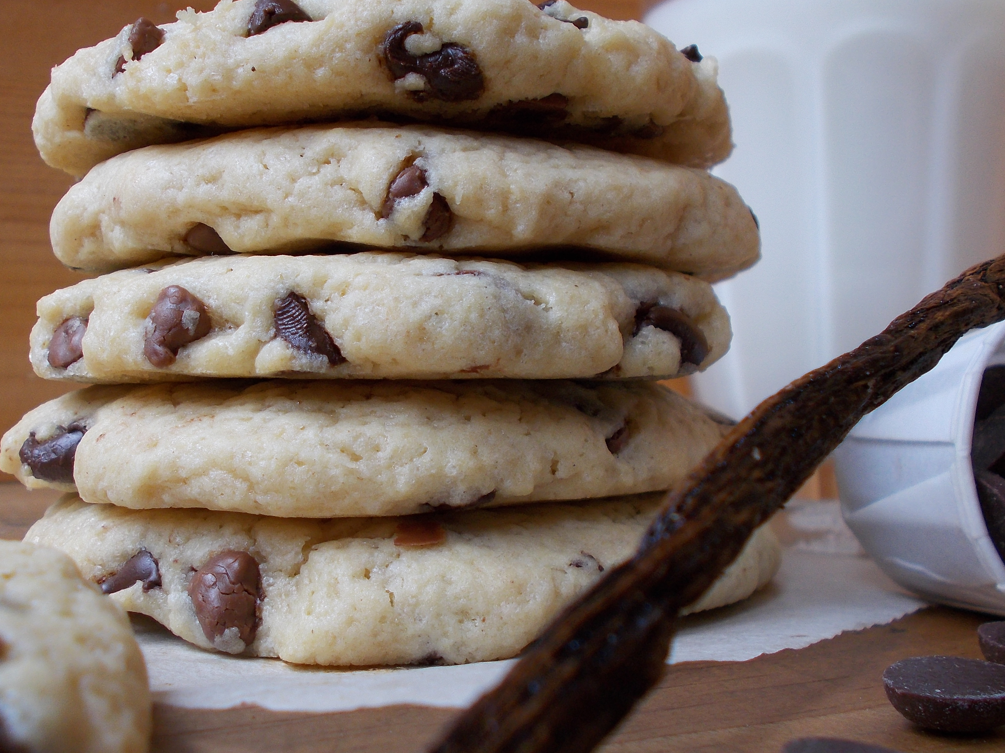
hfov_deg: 42.8
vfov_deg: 32.8
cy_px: 340
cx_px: 429
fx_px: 1277
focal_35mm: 44
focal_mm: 5.3
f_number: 3.4
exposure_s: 1/40
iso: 80
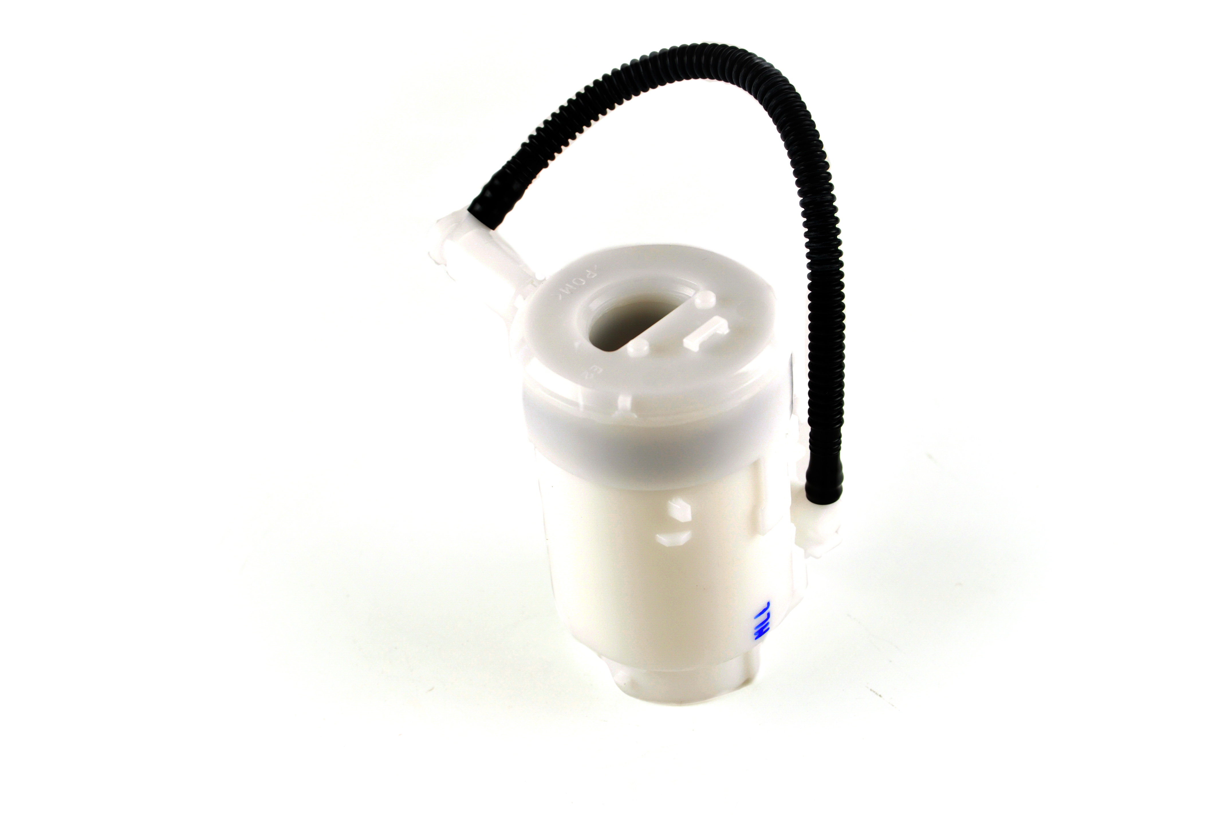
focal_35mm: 75
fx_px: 2555
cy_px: 408
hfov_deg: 27.0
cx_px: 614
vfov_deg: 18.1
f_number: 6.3
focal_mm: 50
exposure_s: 1/60
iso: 640
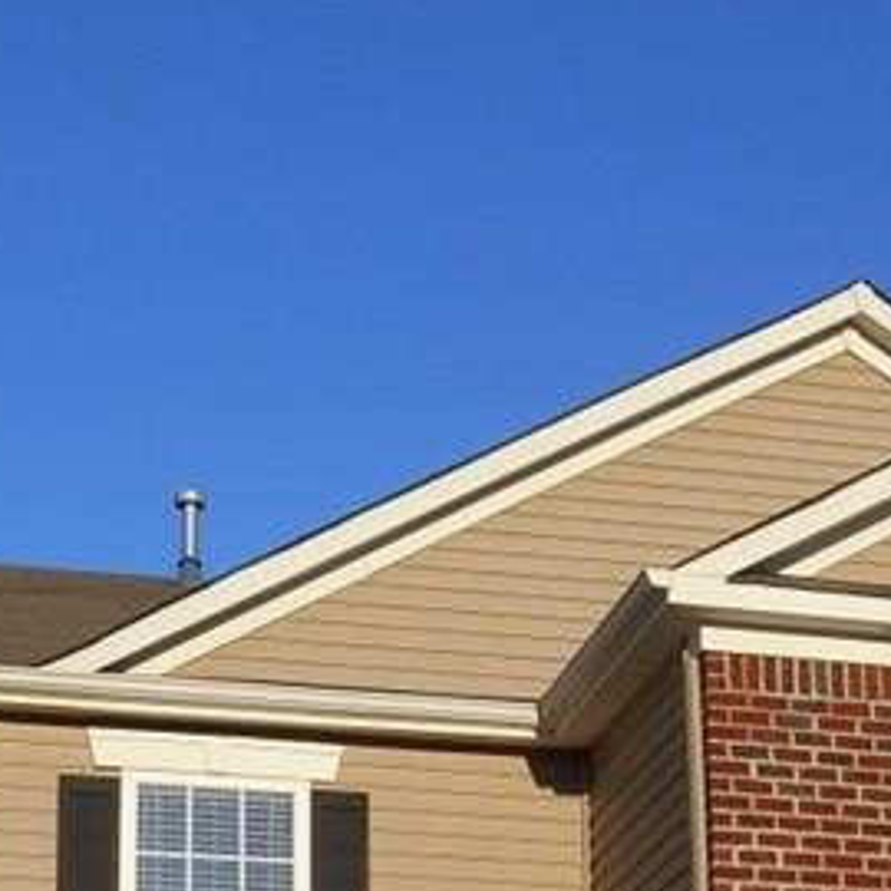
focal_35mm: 87
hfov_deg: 19.9
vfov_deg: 18.8
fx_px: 2534
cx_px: 478
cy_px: 1072
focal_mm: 4.7
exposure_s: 1/800
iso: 80
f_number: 3.4
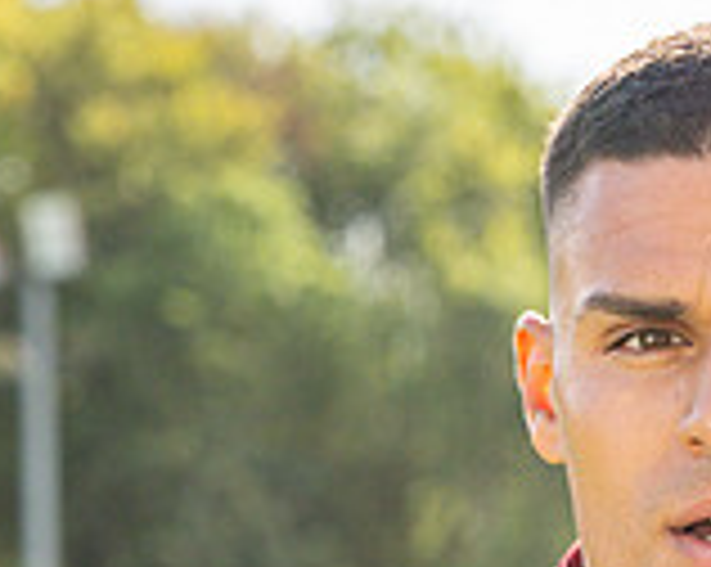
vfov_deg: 4.5
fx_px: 7167
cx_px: 736
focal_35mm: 341
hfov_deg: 5.7
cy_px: 778
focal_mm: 85
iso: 400
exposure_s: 1/1000
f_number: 5.6
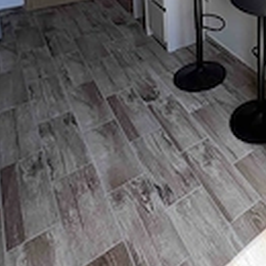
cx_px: 305
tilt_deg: -12.0
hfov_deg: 36.0
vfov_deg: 34.7
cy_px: -55
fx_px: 330
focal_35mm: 38
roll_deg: -3.2
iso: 40
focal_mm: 2.22
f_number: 2.2
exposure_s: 1/99
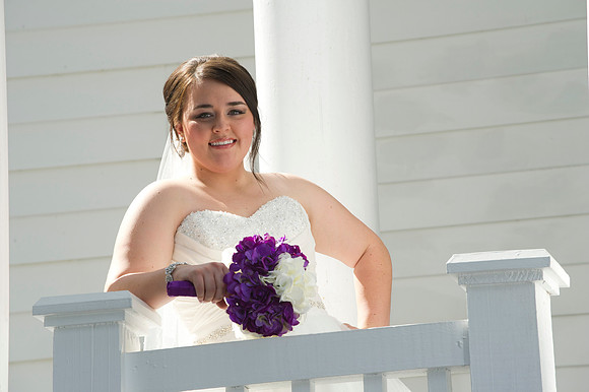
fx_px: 3270
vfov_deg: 6.9
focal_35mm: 200
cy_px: 196
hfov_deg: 10.3
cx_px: 294
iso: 320
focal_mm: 200
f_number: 8
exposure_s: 1/200
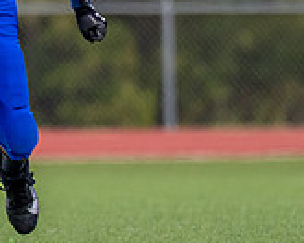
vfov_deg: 1.0
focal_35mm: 1496
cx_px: -321
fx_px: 13460
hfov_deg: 1.3
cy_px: 0
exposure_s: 1/3200
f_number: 2.8
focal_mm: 200
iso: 400
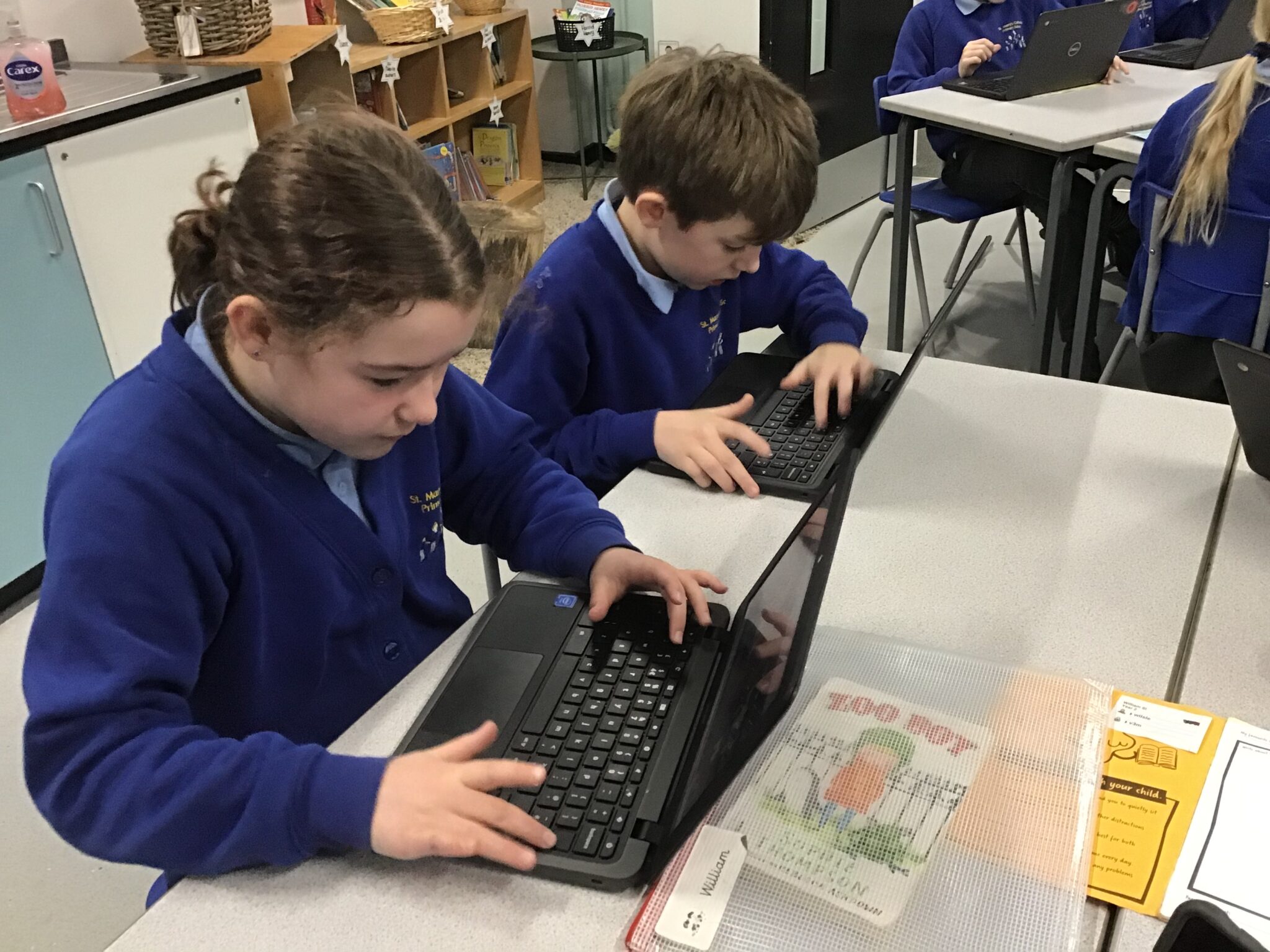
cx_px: 635
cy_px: 476
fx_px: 1137
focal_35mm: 31
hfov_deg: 58.4
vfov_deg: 45.4
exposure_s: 1/33
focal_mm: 3.3
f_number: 2.4
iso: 200
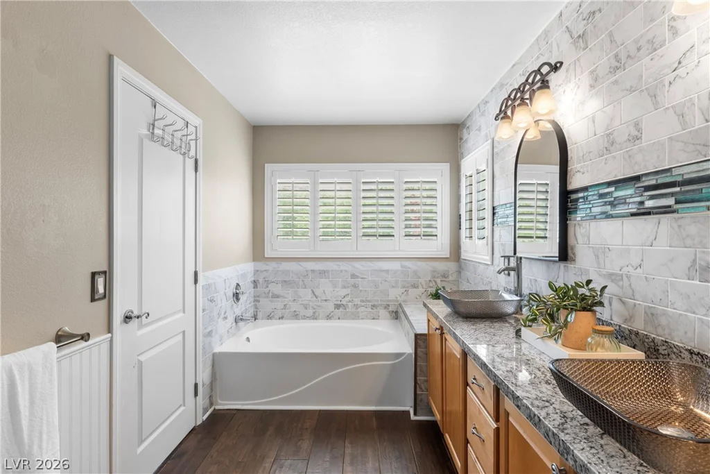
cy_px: 237
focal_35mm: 19
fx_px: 375
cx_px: 355
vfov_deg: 64.6
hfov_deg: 86.9
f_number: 8
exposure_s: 1/125
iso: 400
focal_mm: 19
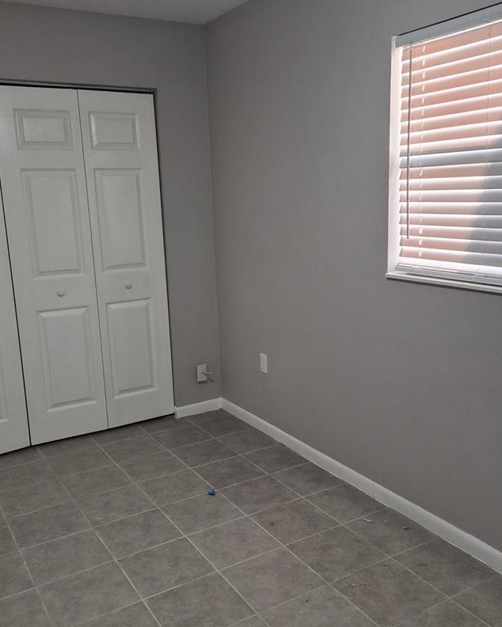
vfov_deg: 52.8
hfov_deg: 43.3
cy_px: 316
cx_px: 270
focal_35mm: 34
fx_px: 631
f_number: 1.8
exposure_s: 1/120
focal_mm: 5.4
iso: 160
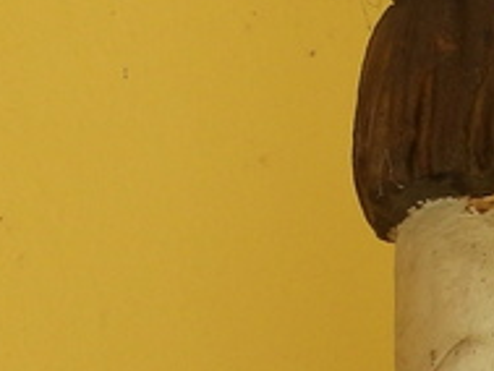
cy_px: 131
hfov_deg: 4.2
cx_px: -39
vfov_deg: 3.1
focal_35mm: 476
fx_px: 6797
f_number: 3.5
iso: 100
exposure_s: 1/100
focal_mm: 13.5
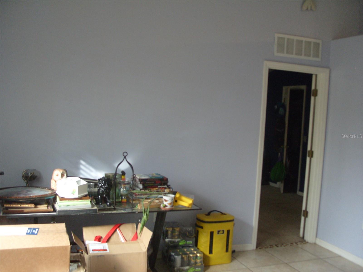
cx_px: 182
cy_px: 136
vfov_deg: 40.7
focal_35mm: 35
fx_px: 367
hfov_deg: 52.6
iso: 200
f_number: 2.8
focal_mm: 7.8
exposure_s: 1/45
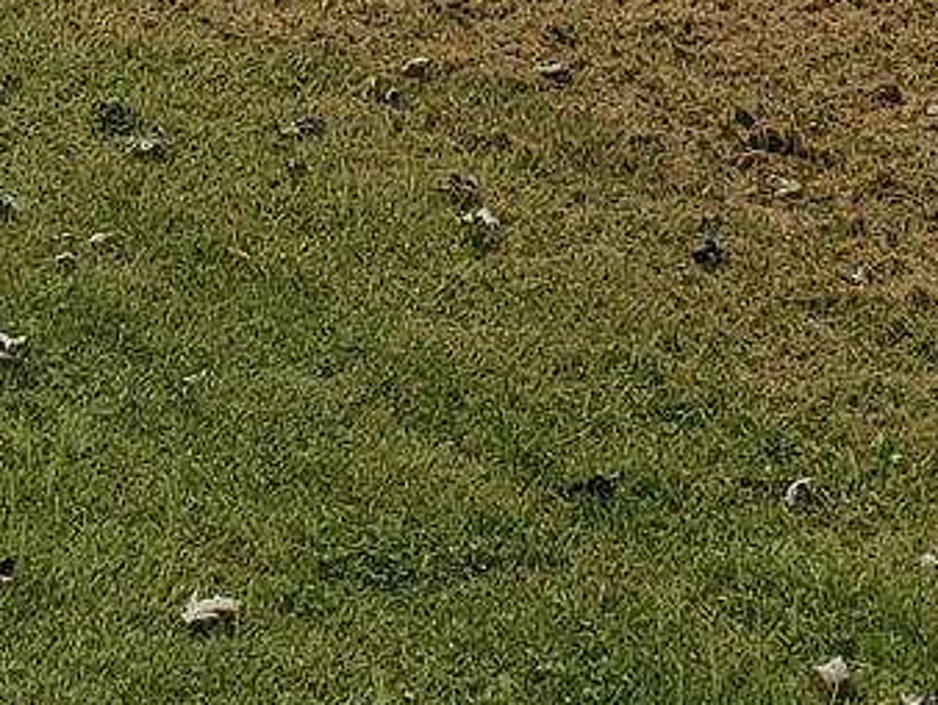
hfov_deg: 16.0
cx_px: 555
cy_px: -705
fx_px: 3335
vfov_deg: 11.0
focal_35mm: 123
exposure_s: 1/2127
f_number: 2.4
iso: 50
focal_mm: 4.3
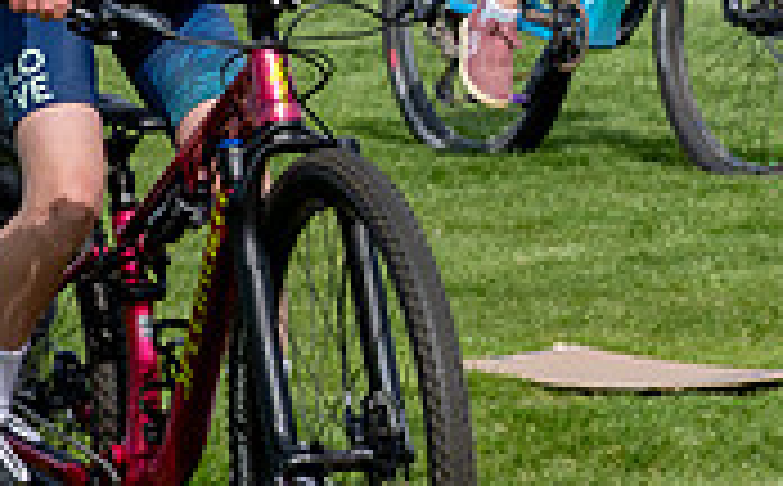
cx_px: 764
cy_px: 20
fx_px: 13993
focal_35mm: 657
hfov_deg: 3.2
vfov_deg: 2.0
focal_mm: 102
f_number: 13
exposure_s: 1/160
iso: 200
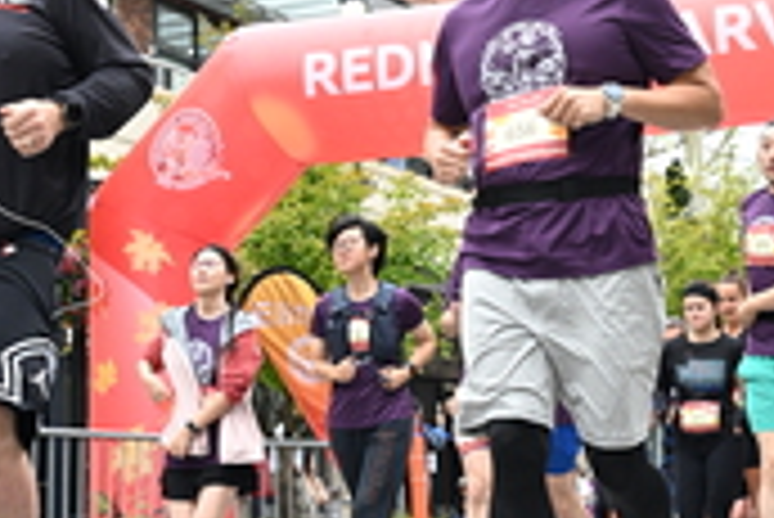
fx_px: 2130
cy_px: 113
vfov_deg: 13.8
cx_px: 448
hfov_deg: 20.6
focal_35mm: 99
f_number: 4
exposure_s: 1/640
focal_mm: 31
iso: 2000
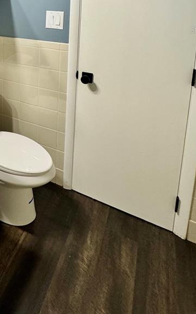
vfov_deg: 53.3
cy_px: 30
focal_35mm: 31
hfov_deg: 35.1
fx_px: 265
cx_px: -17
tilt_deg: -9.3
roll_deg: +2.1
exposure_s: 1/60
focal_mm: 2.22
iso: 200
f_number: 2.2
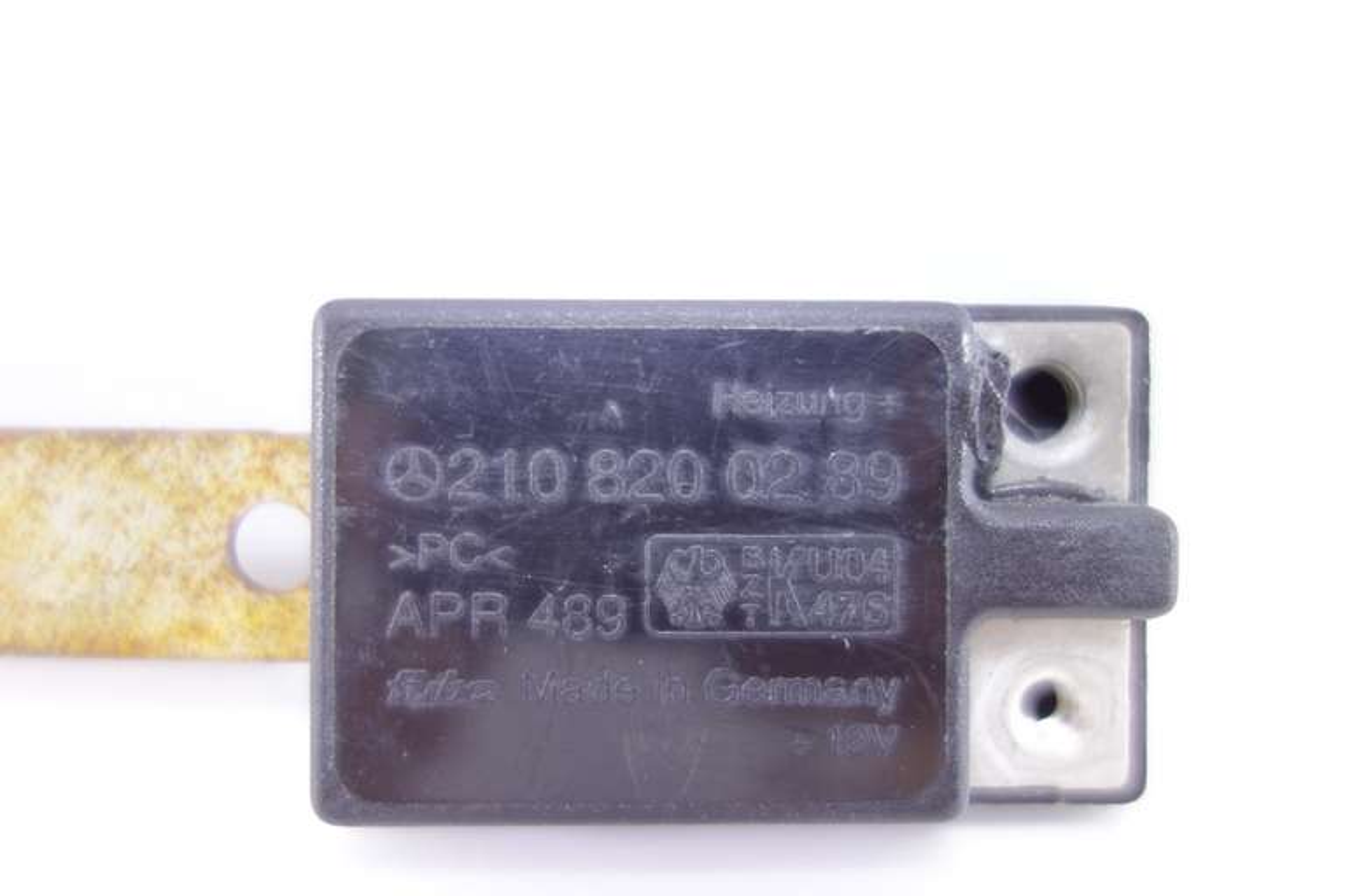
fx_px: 1046
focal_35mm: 28
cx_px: 672
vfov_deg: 46.4
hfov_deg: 65.5
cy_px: 448
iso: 125
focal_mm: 10.4
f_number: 1.8
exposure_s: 1/40
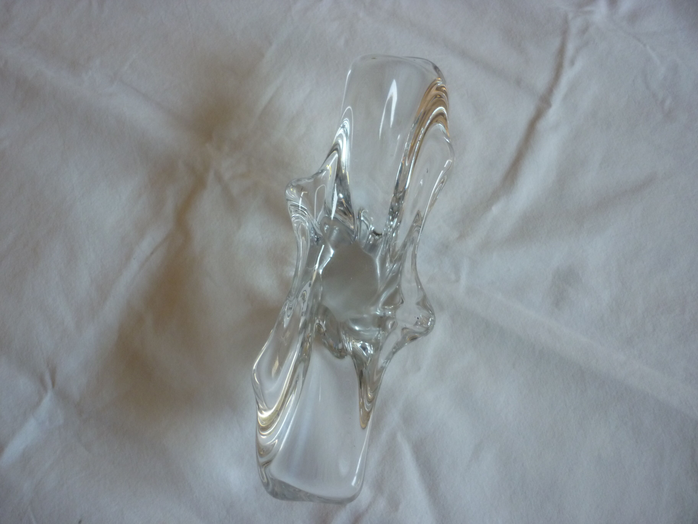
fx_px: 665
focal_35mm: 33
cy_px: 262
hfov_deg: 55.4
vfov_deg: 42.9
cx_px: 349
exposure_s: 1/30
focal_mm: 5.5
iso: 200
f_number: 2.8
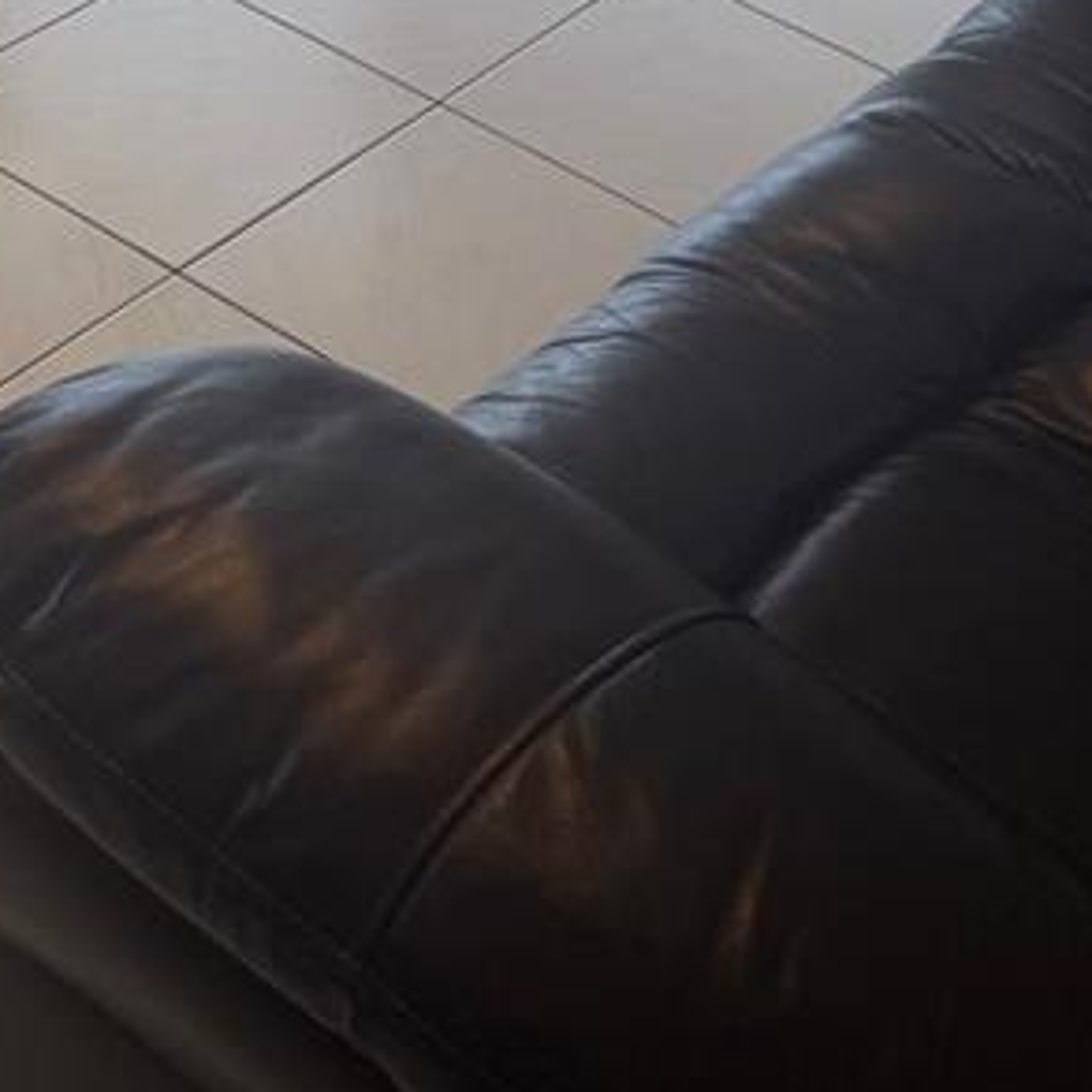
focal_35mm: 87
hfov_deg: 19.9
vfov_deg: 16.3
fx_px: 3105
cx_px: 607
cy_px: -950
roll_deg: -5.8
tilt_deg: -13.4
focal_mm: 6.76
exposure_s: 1/120
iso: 80
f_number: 1.78
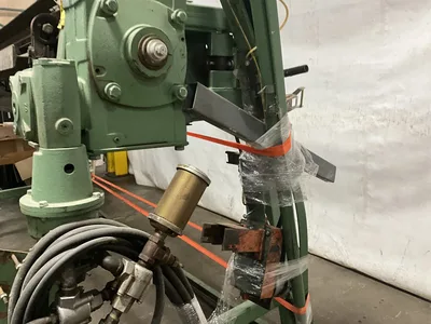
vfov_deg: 48.2
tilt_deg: -12.6
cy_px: 162
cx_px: 216
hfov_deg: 61.7
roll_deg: -0.6
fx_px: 361
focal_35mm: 29
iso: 160
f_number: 1.8
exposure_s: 1/60
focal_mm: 3
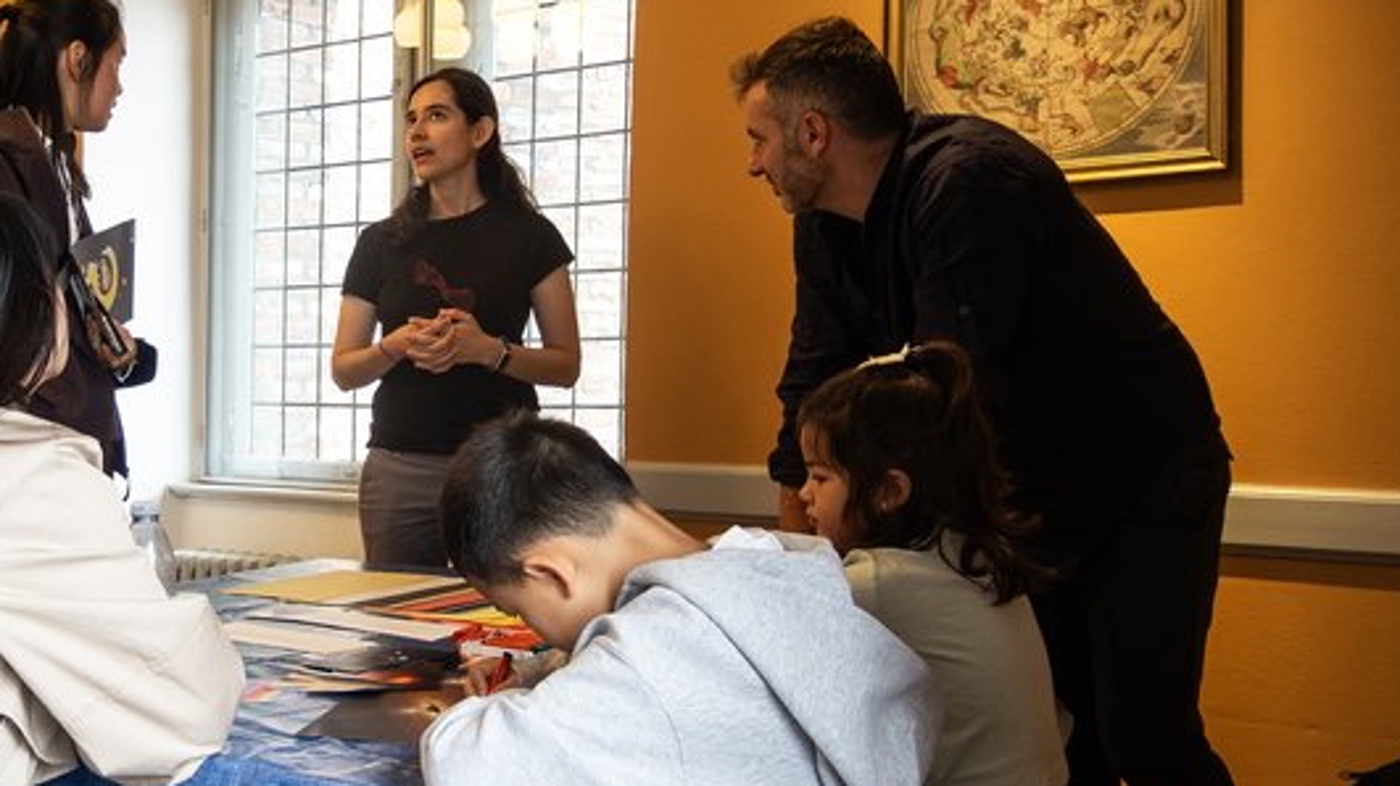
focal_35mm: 46
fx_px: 1707
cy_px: 472
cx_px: 382
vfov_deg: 25.9
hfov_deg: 43.4
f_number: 2
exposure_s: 1/30
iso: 80
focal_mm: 6
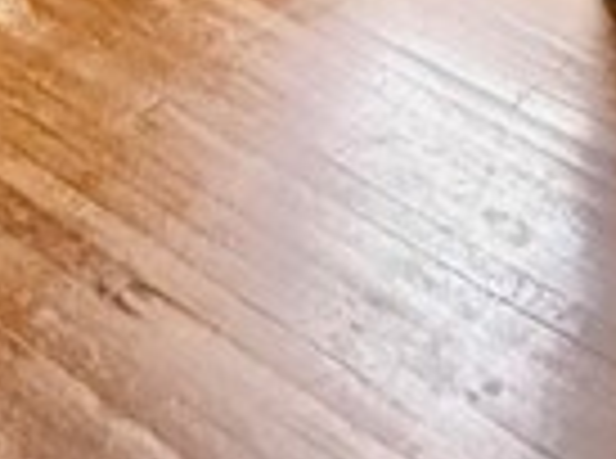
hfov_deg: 17.6
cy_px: -760
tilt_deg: -10.0
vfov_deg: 11.0
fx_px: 1864
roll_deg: -2.7
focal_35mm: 105
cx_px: -189
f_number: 2.2
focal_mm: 2.22
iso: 800
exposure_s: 1/60
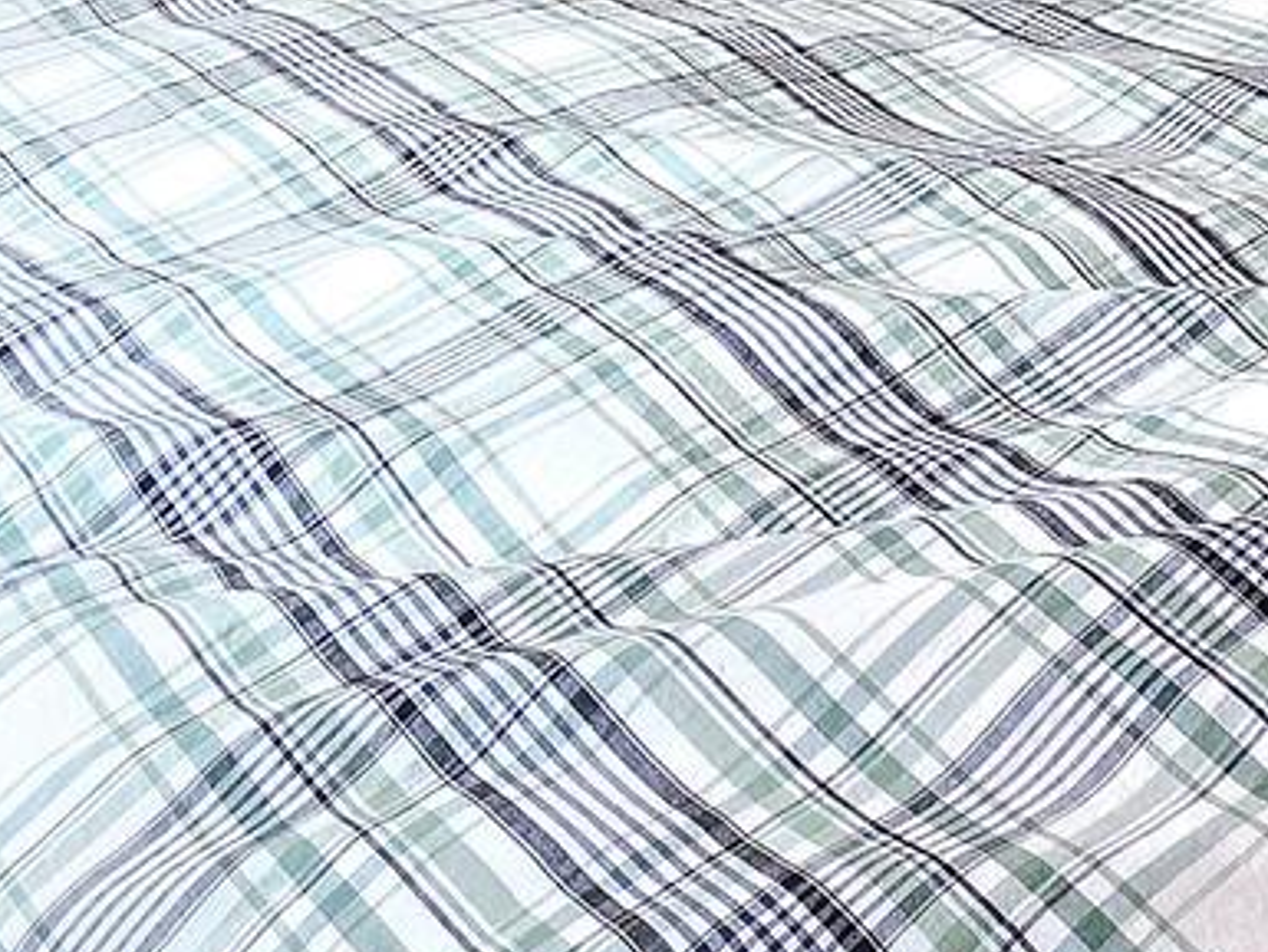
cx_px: 1281
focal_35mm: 54
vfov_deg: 20.7
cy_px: -662
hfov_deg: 32.5
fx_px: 1979
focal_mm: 2.2
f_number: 1.9
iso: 250
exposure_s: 1/120
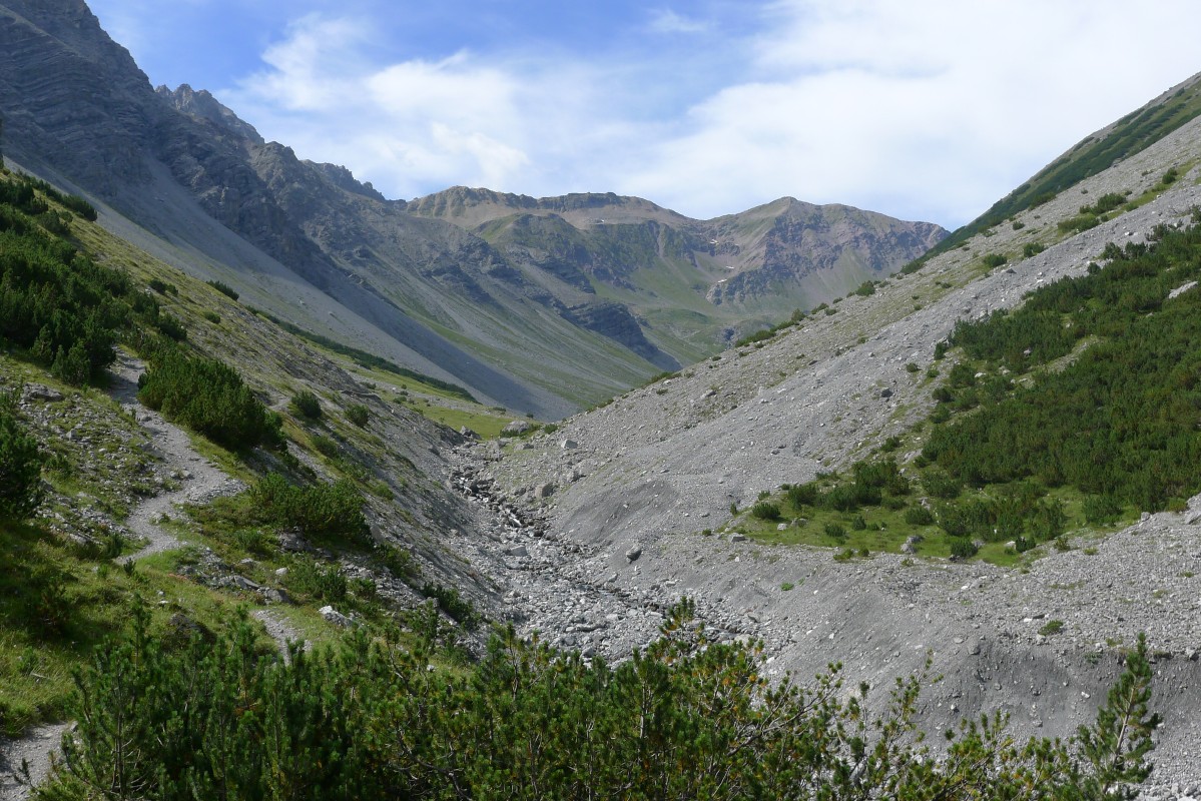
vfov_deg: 27.0
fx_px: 1668
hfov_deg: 39.6
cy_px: 400
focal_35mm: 50
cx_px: 600
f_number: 4
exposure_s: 1/500
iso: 80
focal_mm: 10.7
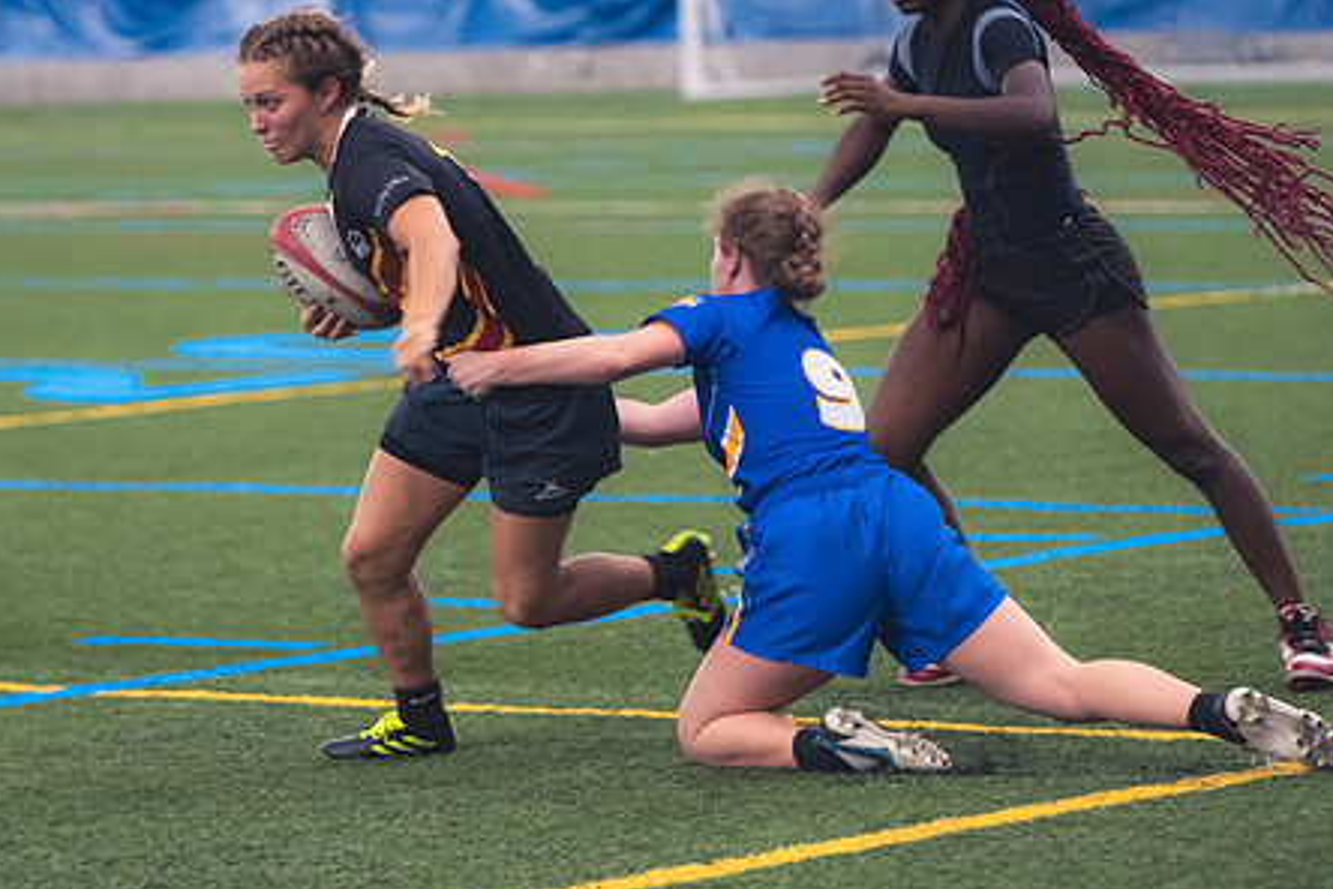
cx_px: 510
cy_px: 505
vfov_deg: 5.8
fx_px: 8701
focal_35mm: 235
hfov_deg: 8.8
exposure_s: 1/320
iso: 3600
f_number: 2.8
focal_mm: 120
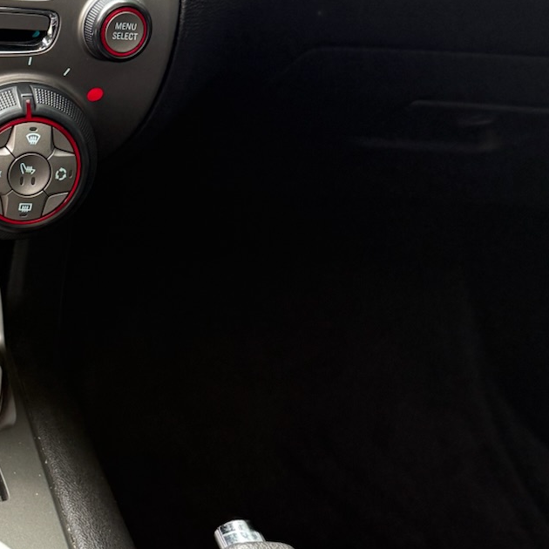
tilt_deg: -29.5
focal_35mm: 69
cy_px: 330
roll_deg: -4.6
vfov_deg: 25.0
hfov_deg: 23.8
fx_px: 1238
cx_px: -17
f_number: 1.78
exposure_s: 1/107
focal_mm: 6.76
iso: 200
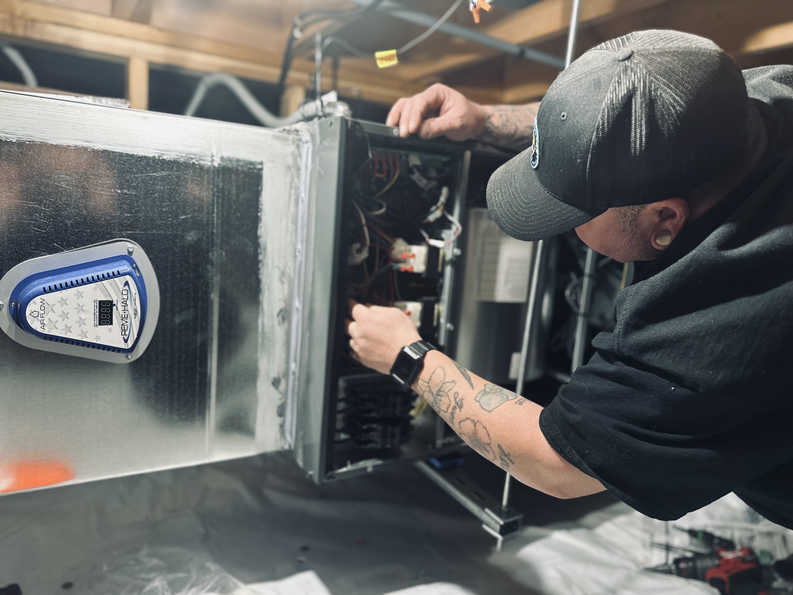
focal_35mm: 24
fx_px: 550
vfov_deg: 56.8
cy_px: 298
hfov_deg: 71.6
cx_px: 396
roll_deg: -3.1
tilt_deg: -8.0
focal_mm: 6.86
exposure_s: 1/120
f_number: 1.78
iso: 160
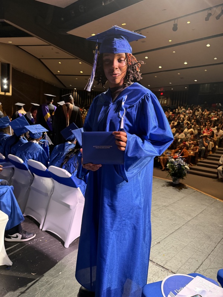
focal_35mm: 24
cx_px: 112
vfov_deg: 71.6
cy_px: 148
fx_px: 206
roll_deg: -4.3
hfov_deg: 56.8
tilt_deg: -5.0
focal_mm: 6.76
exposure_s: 1/59
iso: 320
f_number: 1.78
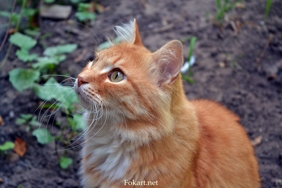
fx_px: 646
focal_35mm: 82
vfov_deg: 16.6
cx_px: 141
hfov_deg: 24.6
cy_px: 94
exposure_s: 1/60
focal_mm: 55
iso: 1000
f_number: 5.6
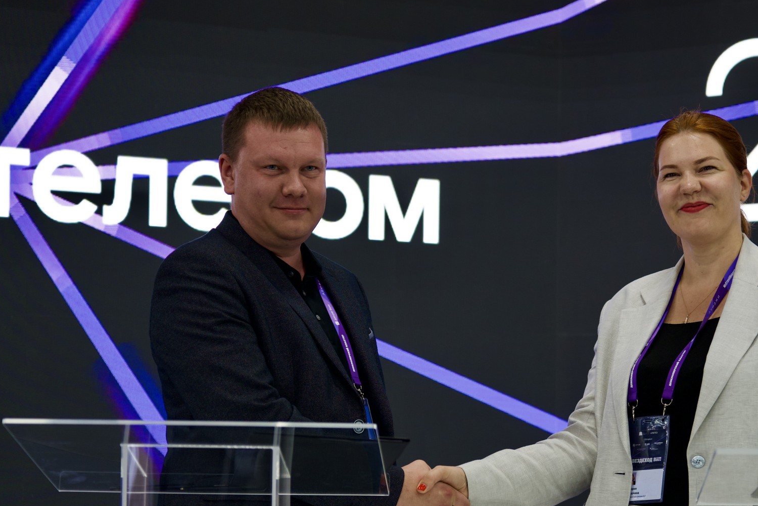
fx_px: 2105
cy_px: 398
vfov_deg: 13.6
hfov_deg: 20.3
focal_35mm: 100
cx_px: 506
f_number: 2.8
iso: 400
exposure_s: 1/125
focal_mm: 60
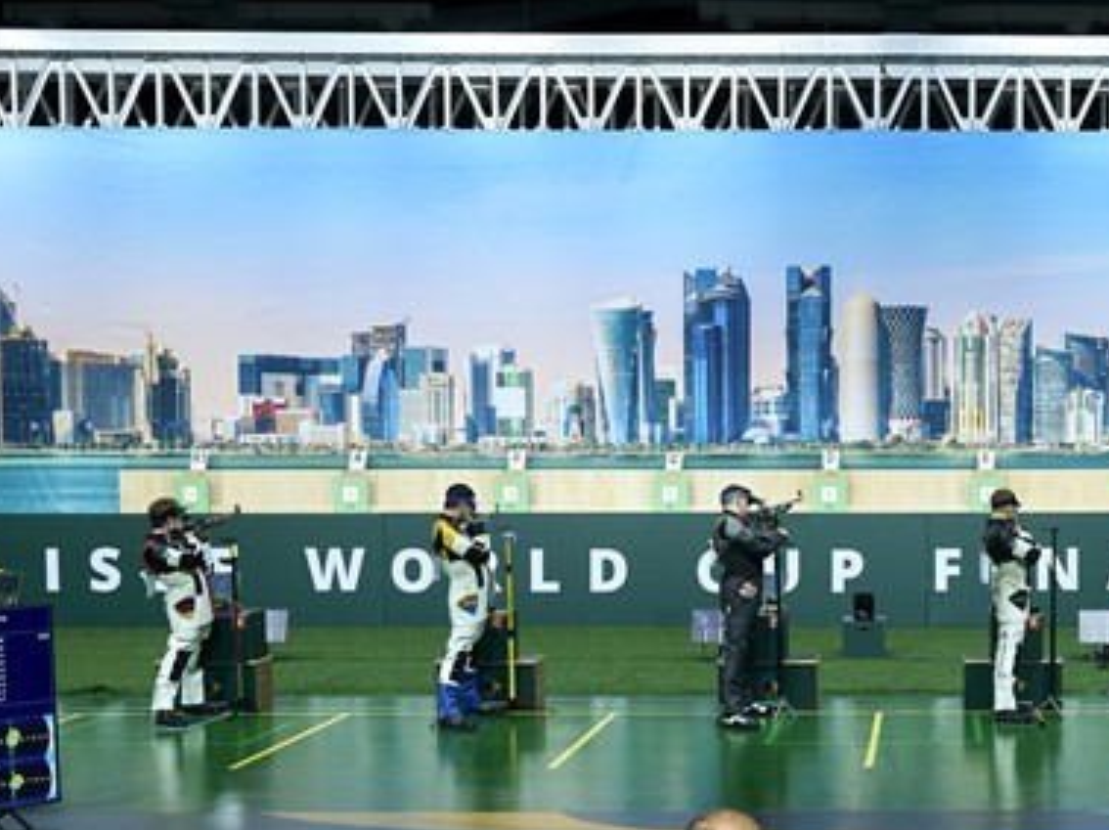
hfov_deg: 31.0
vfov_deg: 24.4
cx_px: 989
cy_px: 584
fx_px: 1906
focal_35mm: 60
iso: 400
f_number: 4
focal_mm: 19.5
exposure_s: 1/125
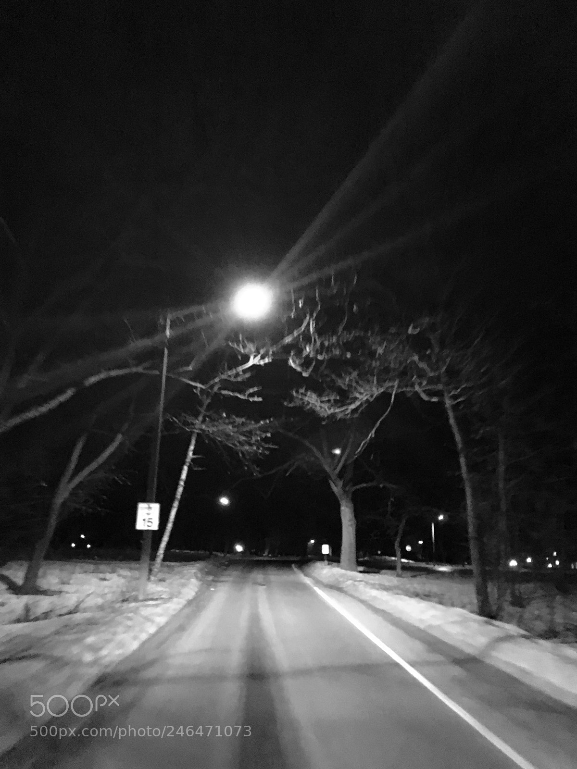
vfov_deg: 61.7
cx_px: 288
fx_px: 645
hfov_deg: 48.2
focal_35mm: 29
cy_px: 384
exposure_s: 1/4
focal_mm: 4.15
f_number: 2.2
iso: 400
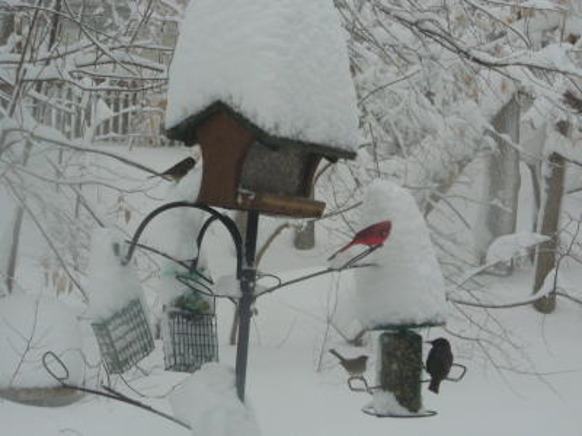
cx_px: 291
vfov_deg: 12.6
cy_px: 218
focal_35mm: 118
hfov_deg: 16.7
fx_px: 1984
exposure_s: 1/25
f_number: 3.7
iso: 200
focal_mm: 19.4
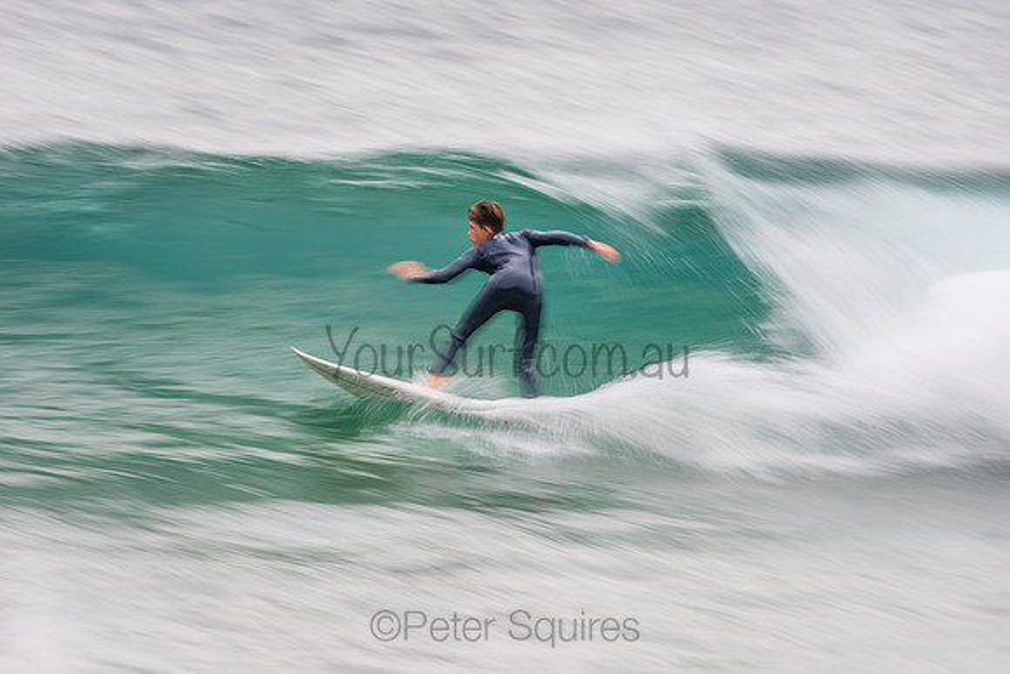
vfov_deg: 2.8
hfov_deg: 4.1
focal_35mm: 500
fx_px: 14030
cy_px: 337
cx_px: 505
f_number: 13
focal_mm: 500
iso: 64
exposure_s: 1/20
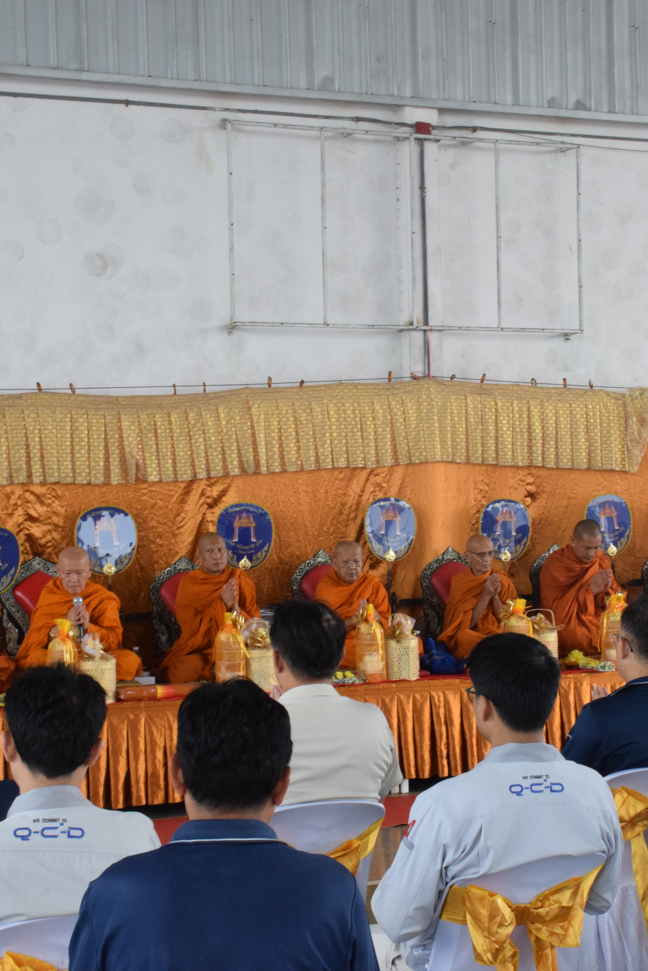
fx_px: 1971
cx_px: 422
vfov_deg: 27.7
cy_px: 487
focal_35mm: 73
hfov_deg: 18.6
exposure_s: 1/50
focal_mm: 32
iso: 2200
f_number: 22
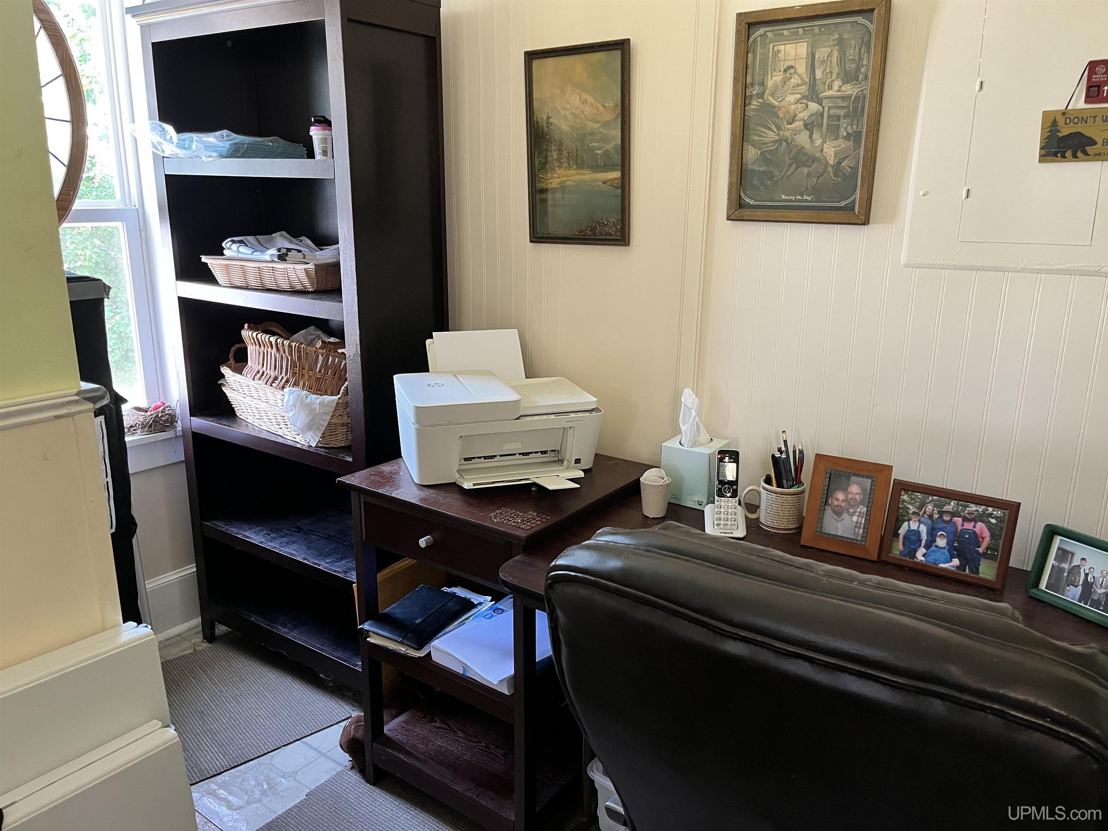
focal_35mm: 26
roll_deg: +0.2
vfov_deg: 53.1
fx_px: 832
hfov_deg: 67.3
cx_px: 554
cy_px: 416
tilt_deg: -16.0
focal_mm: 5.1
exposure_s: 1/60
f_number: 1.6
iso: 400
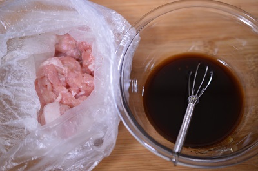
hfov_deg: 33.5
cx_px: 129
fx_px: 429
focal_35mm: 60
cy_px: 86
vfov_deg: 22.5
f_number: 3
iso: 100
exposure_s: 1/4
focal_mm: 40
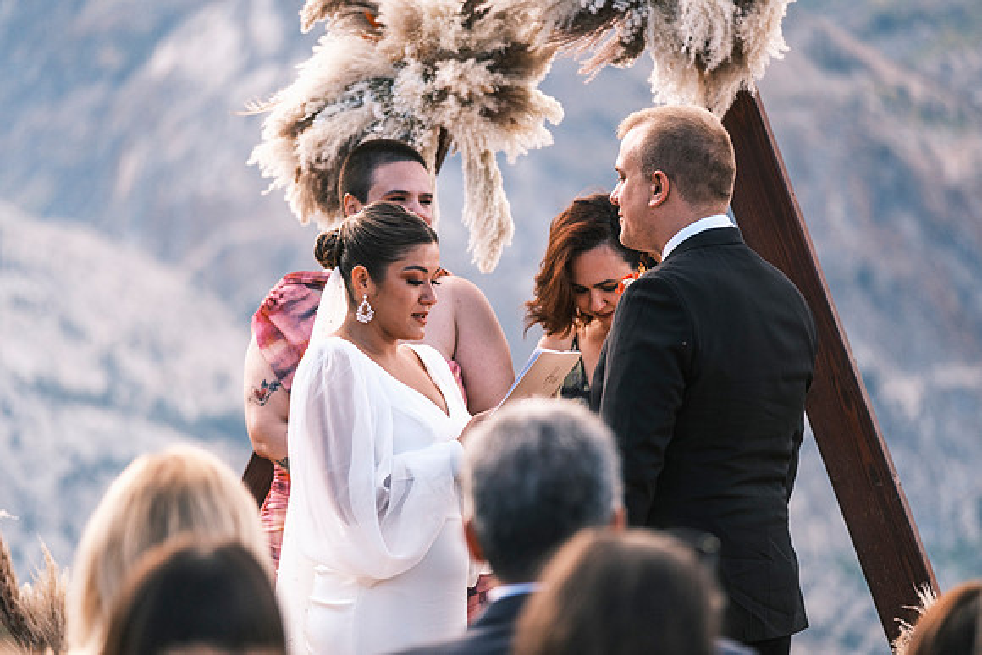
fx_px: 5511
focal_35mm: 202
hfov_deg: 10.2
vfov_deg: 6.8
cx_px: 491
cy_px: 328
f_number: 2.8
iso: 400
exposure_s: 1/1700
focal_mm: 134.4
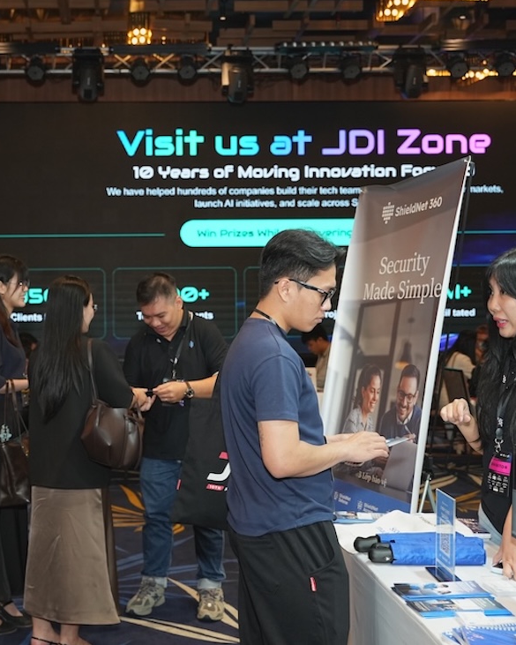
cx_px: 151
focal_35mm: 48
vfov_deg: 38.5
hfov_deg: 30.8
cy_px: 322
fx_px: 924
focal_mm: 34.3
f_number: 4
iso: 2000
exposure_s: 1/160
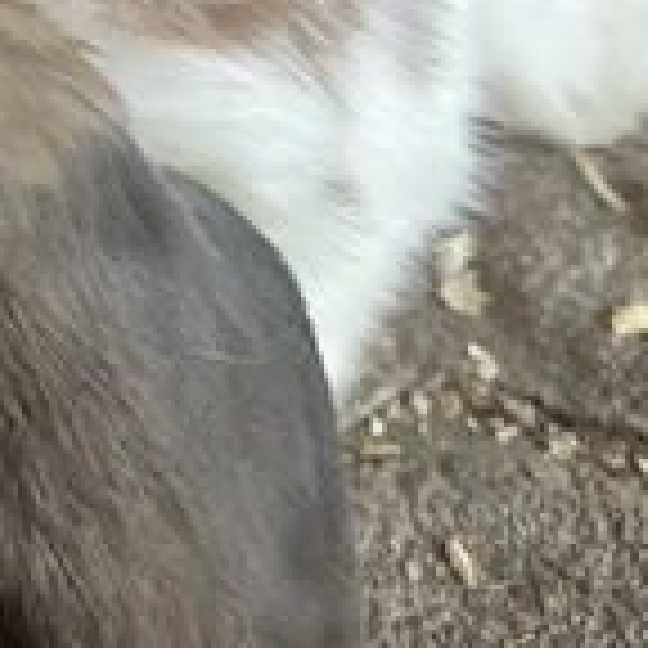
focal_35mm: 64
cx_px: 27
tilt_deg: -39.1
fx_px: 1355
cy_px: -32
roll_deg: +17.3
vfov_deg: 25.3
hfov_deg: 25.8
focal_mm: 5.7
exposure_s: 1/60
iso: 200
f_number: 1.5
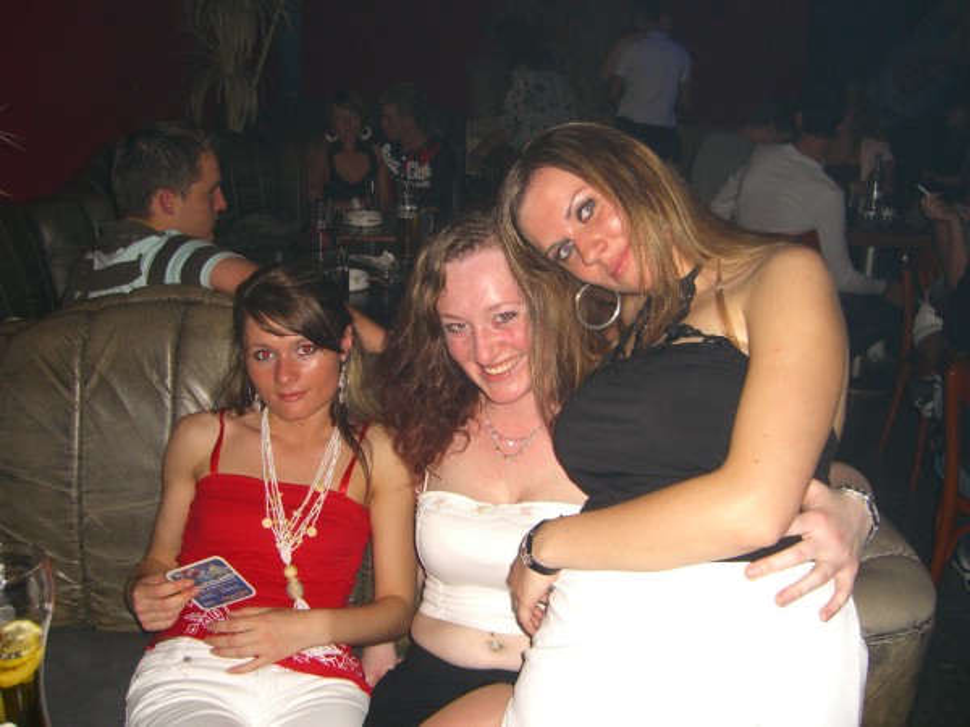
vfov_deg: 37.7
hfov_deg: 49.0
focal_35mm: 38
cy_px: 364
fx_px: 1065
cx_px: 485
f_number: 2.8
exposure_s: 1/60
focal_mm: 7.9
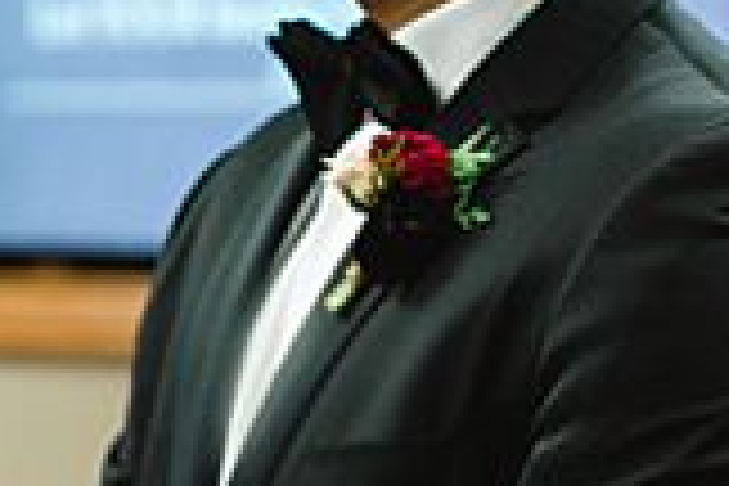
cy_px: 70
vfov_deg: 5.9
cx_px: 522
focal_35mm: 232
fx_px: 4698
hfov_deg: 8.9
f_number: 2.8
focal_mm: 50
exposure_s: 1/100
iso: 800
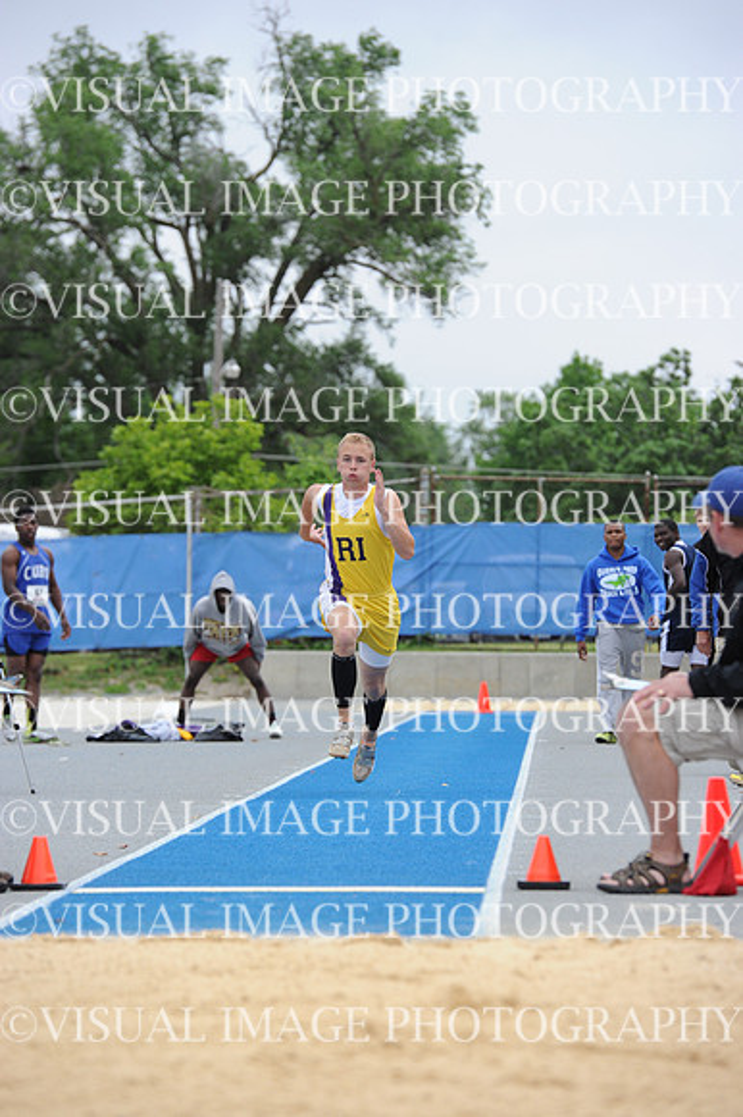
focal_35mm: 200
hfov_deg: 6.9
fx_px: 6199
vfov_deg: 10.3
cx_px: 372
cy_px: 558
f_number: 5.6
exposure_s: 1/1600
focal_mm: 200
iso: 1600
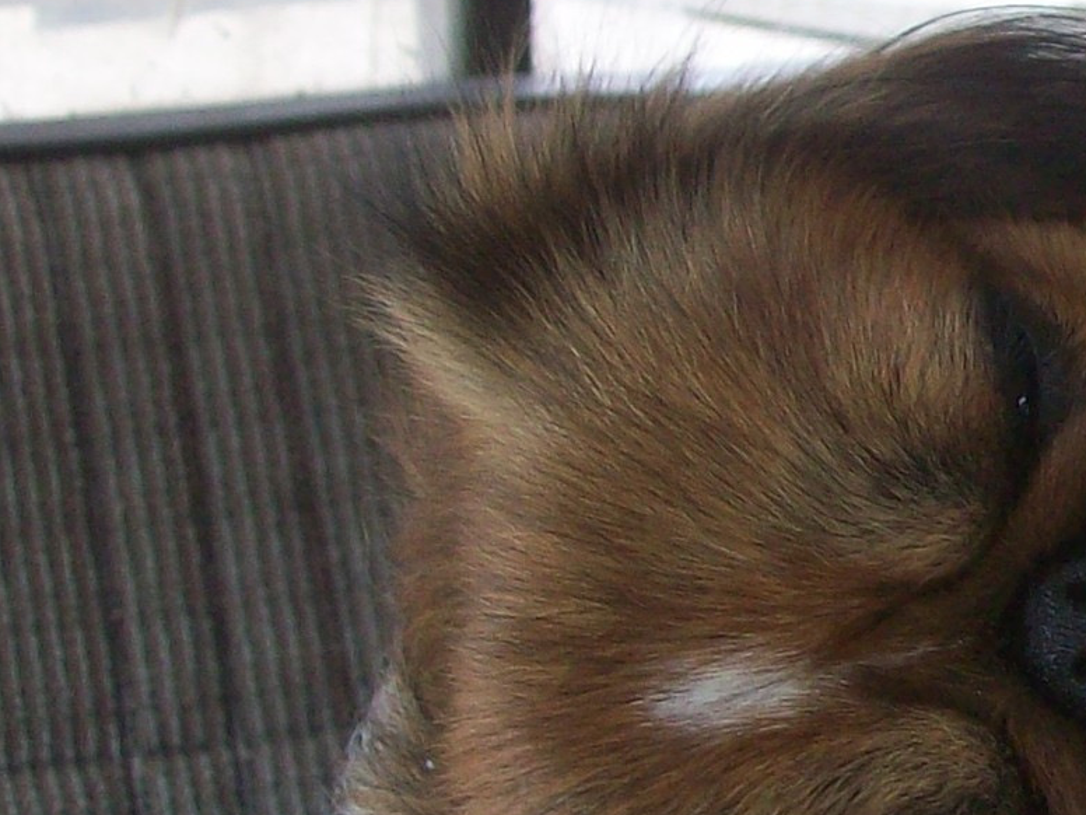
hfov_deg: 12.9
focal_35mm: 145
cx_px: 1636
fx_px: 4549
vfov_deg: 10.2
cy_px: 351
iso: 80
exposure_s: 1/118
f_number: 3
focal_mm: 7.6
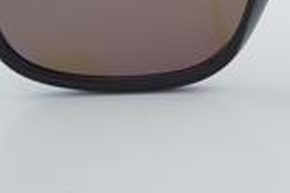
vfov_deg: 9.8
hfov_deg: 14.6
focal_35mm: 137
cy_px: -49
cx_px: 317
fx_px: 1106
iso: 100
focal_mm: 35
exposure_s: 1/4
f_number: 32
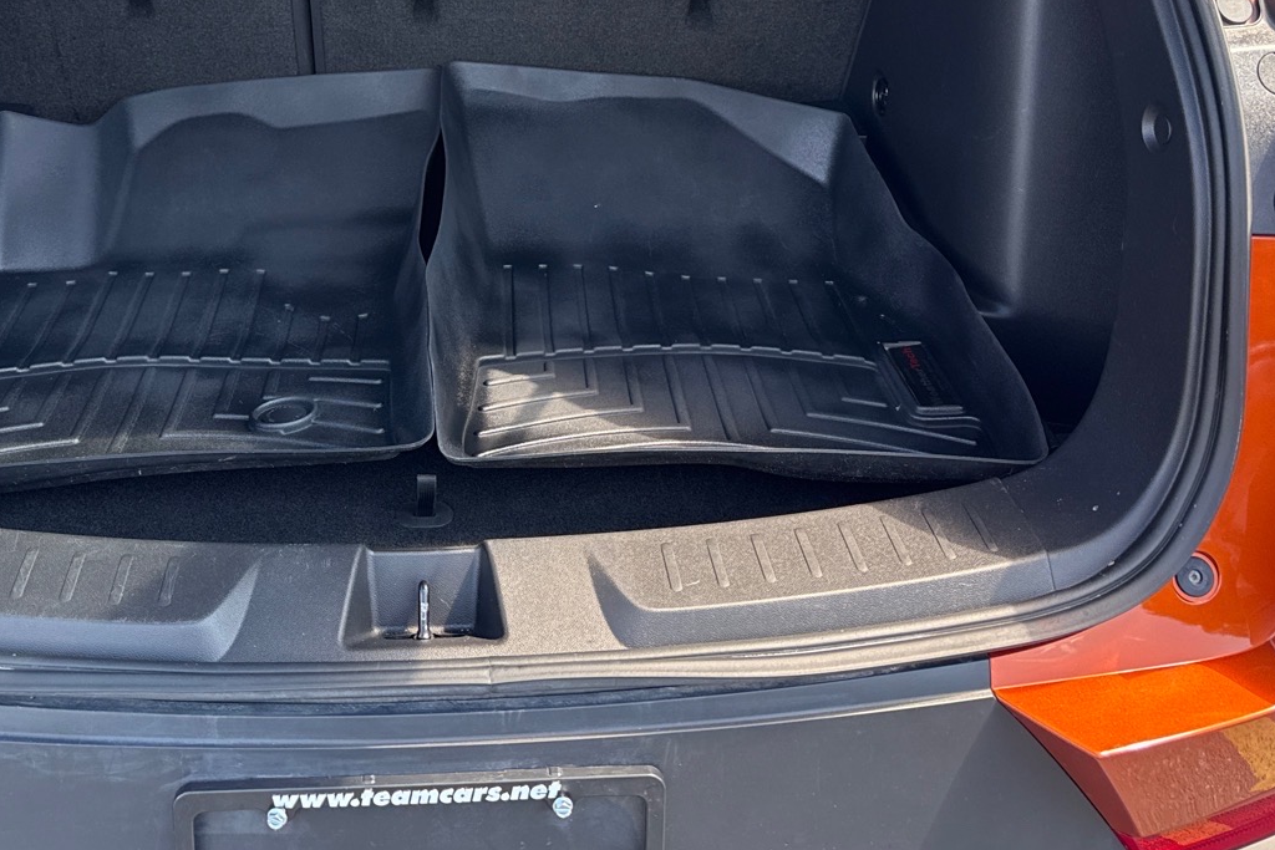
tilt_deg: -22.7
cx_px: 513
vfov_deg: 33.0
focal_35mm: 39
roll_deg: -0.5
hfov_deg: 49.3
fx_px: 1381
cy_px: 144
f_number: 1.78
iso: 160
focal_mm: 6.76
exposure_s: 1/243
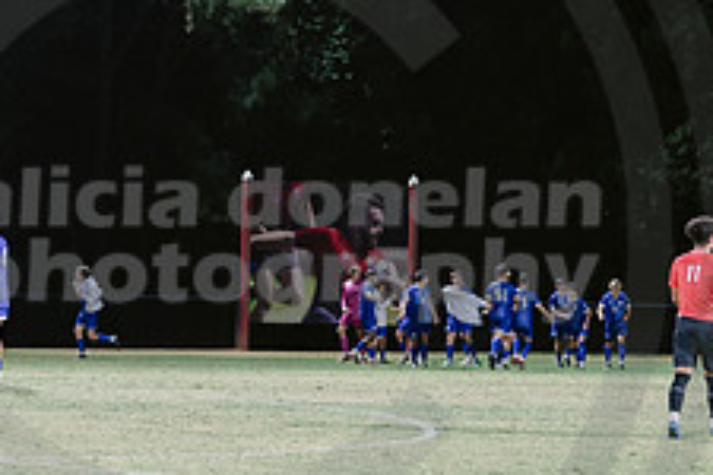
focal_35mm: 232
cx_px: 184
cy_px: 233
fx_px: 4595
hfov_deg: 8.9
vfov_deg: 5.9
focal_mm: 90
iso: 2000
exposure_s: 1/160
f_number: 3.5
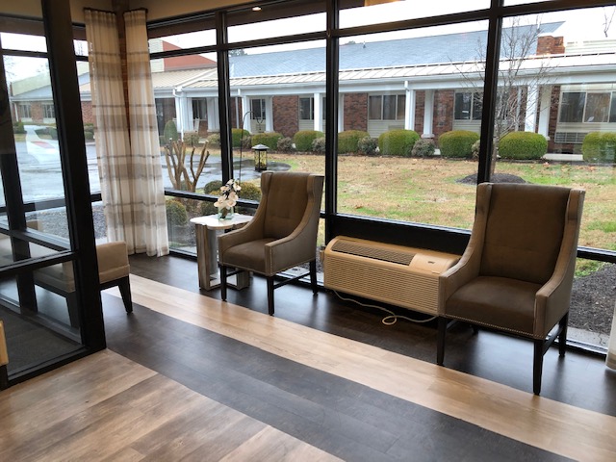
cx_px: 308
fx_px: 498
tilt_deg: -13.7
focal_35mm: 28
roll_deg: +1.1
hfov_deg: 63.4
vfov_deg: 49.7
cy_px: 231
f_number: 1.8
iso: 25
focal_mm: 3.99
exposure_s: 1/30
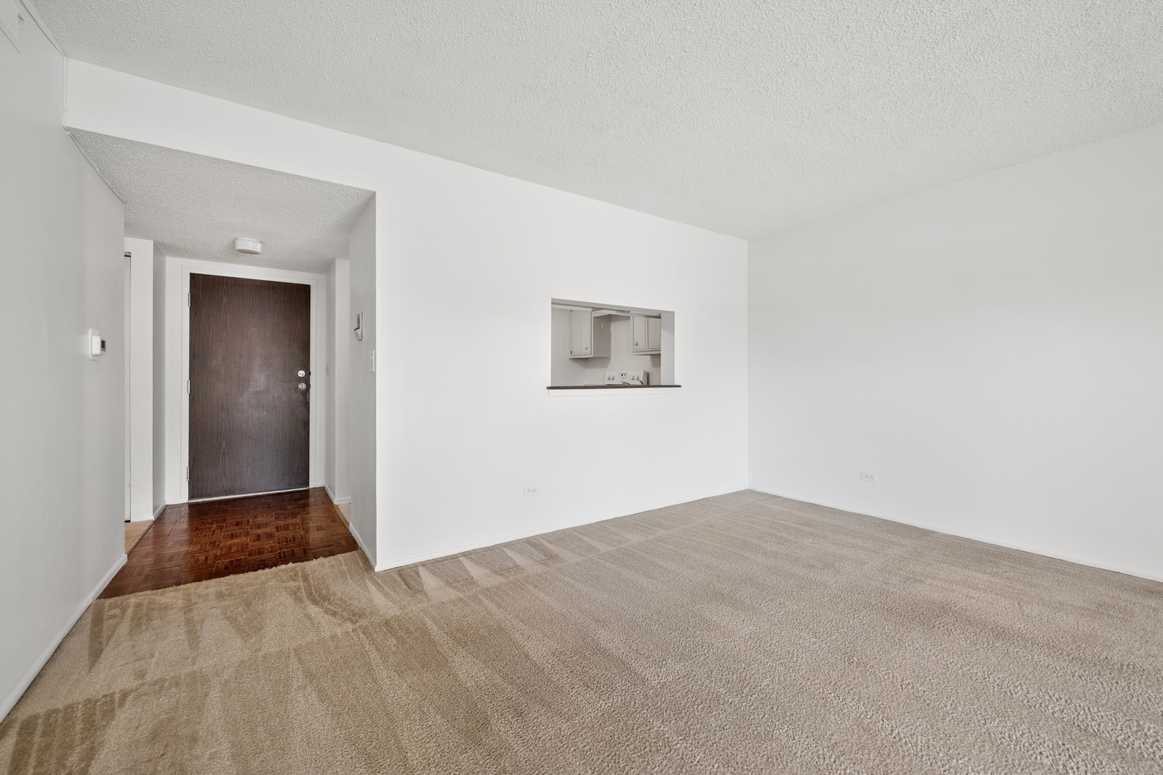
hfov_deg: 104.3
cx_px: 582
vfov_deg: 81.2
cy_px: 388
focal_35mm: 14
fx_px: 452
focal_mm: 14
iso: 400
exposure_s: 1/8
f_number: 8
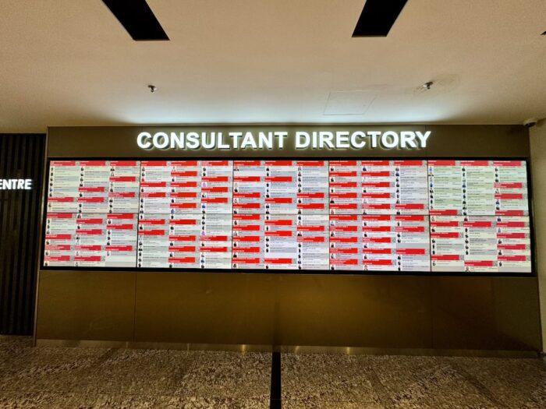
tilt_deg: +2.5
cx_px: 273
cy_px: 204
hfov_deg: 102.1
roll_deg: -0.6
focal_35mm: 14
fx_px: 221
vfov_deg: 85.7
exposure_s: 1/99
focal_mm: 2.22
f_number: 2.2
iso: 64
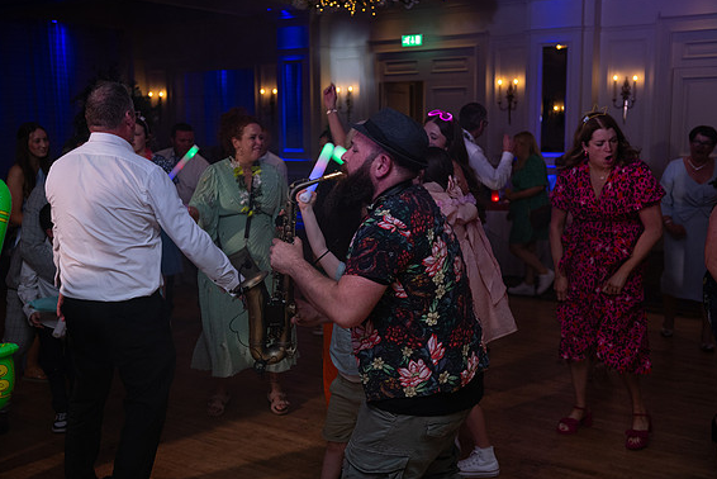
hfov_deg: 47.4
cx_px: 361
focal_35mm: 41
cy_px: 239
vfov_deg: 32.7
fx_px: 817
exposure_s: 1/160
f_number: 3.5
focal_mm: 40
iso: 640
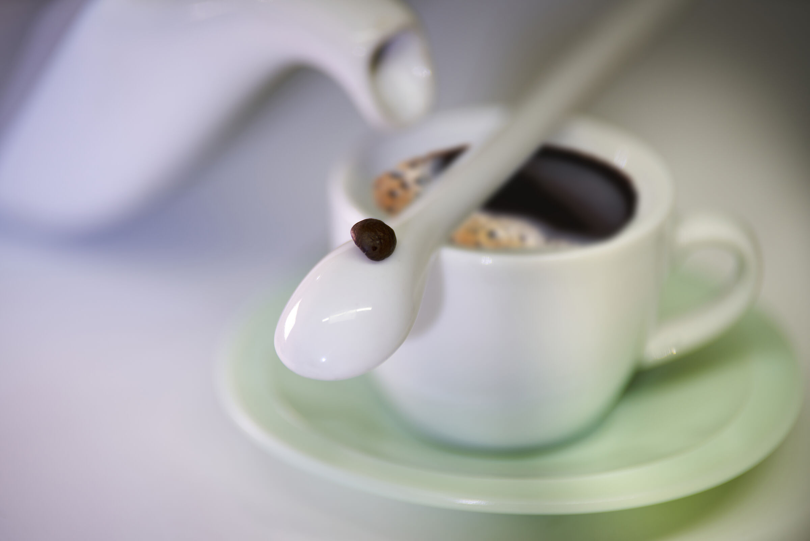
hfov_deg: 12.6
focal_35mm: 163
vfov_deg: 8.4
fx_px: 3668
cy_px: 270
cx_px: 405
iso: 100
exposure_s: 1/50
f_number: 3.2
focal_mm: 163
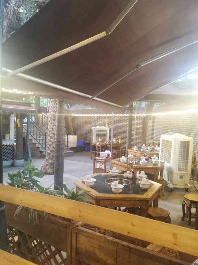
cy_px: 132
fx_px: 206
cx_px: 99
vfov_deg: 65.3
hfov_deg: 51.4
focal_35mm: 27
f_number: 1.6
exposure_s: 1/50
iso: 160
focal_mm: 5.56
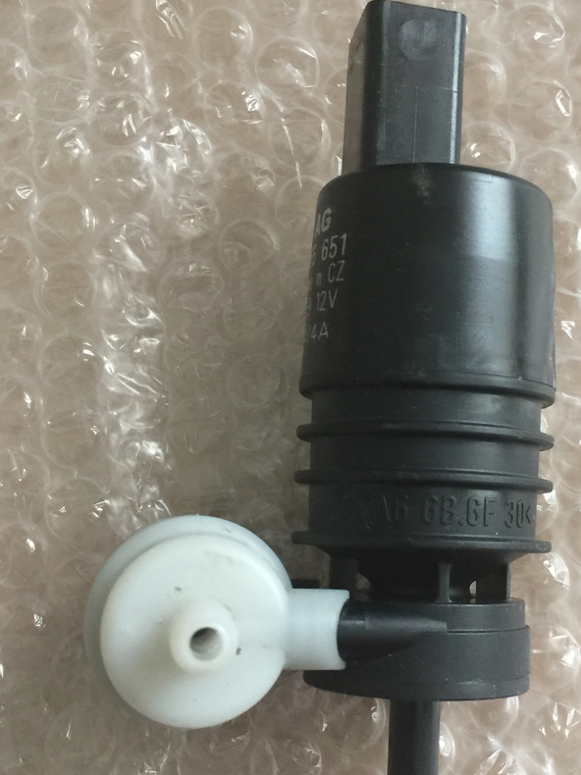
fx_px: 1052
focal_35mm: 47
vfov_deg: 40.4
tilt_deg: -78.9
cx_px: 419
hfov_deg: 30.5
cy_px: 380
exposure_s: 1/17
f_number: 2.2
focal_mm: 4.15
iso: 100
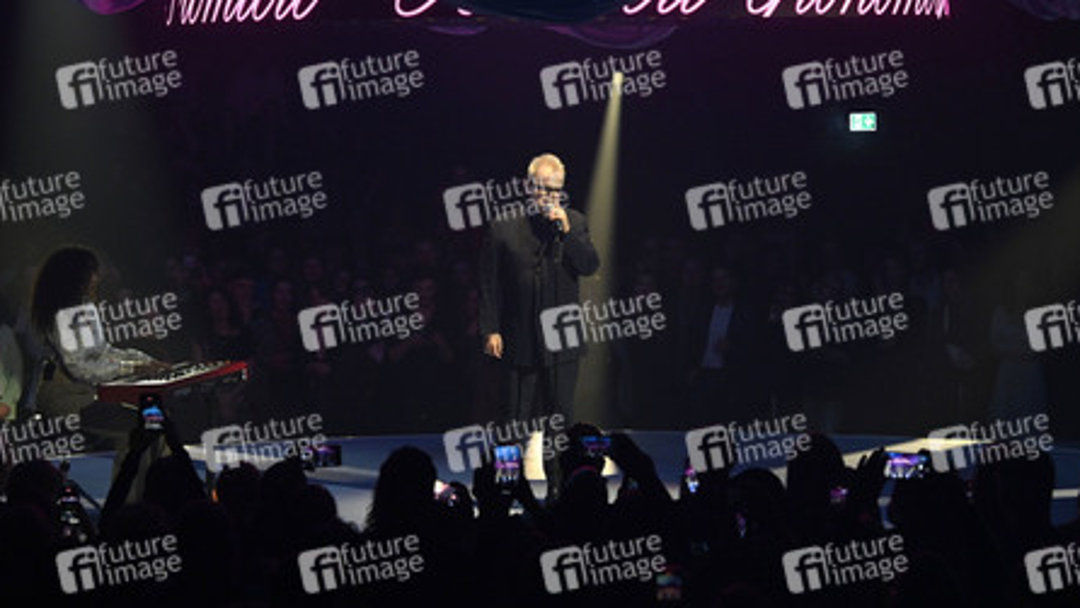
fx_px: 3093
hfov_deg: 19.8
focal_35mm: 108
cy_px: 262
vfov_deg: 11.2
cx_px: 539
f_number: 5.6
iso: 4000
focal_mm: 102
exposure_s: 1/320
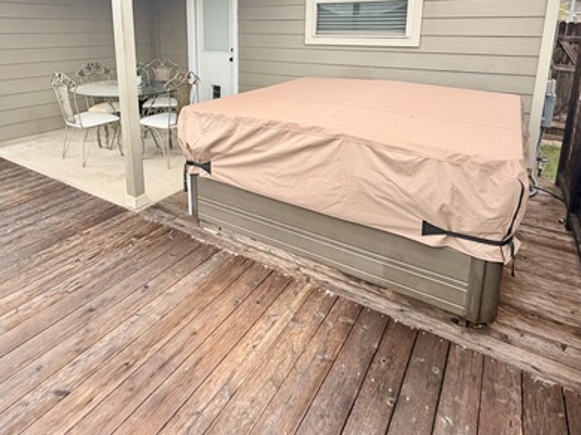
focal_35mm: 23
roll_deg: +0.4
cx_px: 255
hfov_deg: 73.7
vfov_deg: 55.7
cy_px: 103
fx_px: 386
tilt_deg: -9.0
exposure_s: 1/121
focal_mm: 2.22
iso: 160
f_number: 2.2
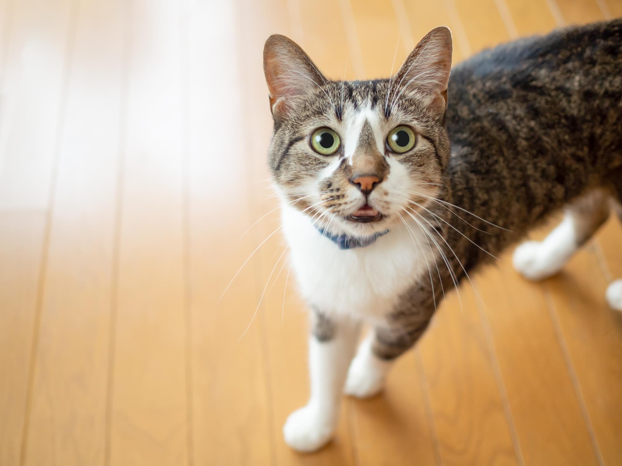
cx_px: 311
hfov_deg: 38.2
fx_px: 898
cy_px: 233
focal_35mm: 50
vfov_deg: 29.1
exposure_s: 1/100
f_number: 1.8
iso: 320
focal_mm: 25
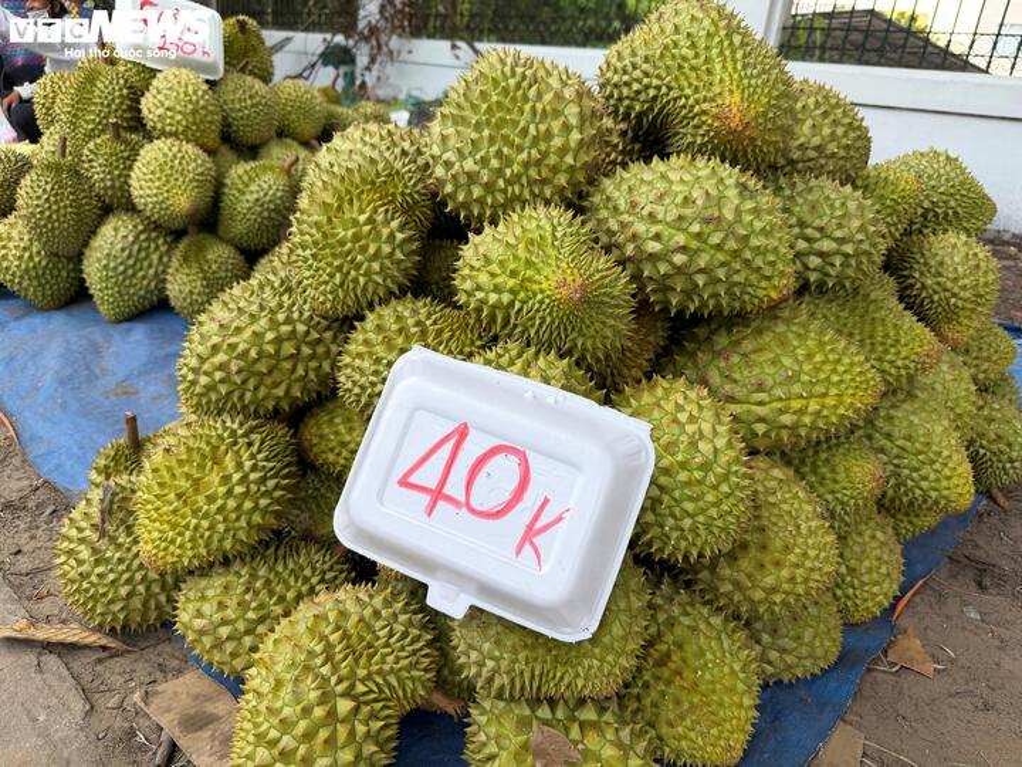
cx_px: 511
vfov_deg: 56.8
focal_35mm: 24
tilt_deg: -21.0
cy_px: 384
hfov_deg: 71.6
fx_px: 709
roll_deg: -6.3
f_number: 1.78
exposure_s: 1/1122
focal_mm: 6.76
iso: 80
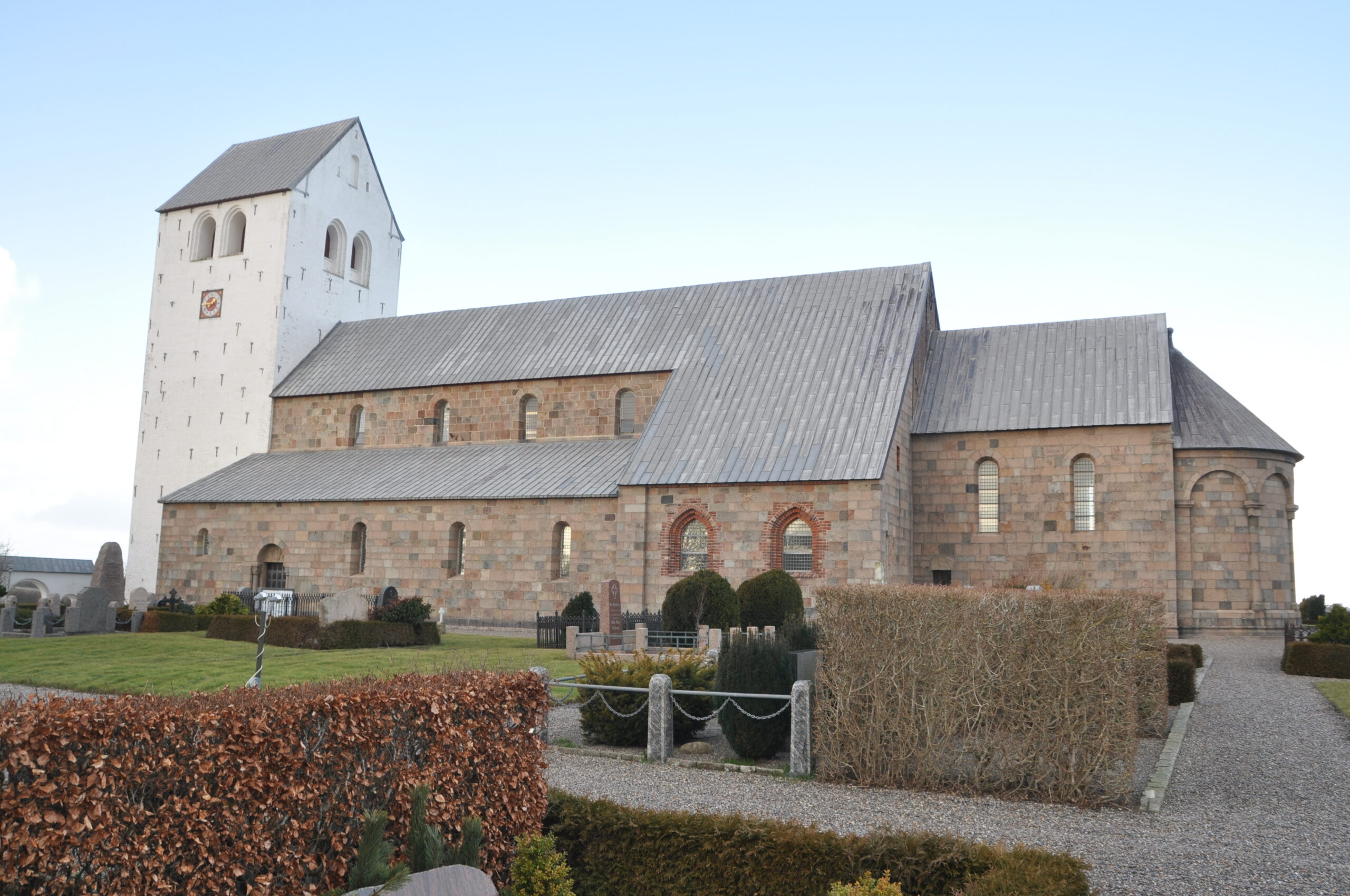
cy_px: 448
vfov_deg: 47.8
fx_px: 1011
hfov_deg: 67.4
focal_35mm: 27
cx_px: 675
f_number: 8
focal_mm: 18
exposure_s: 1/80
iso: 200
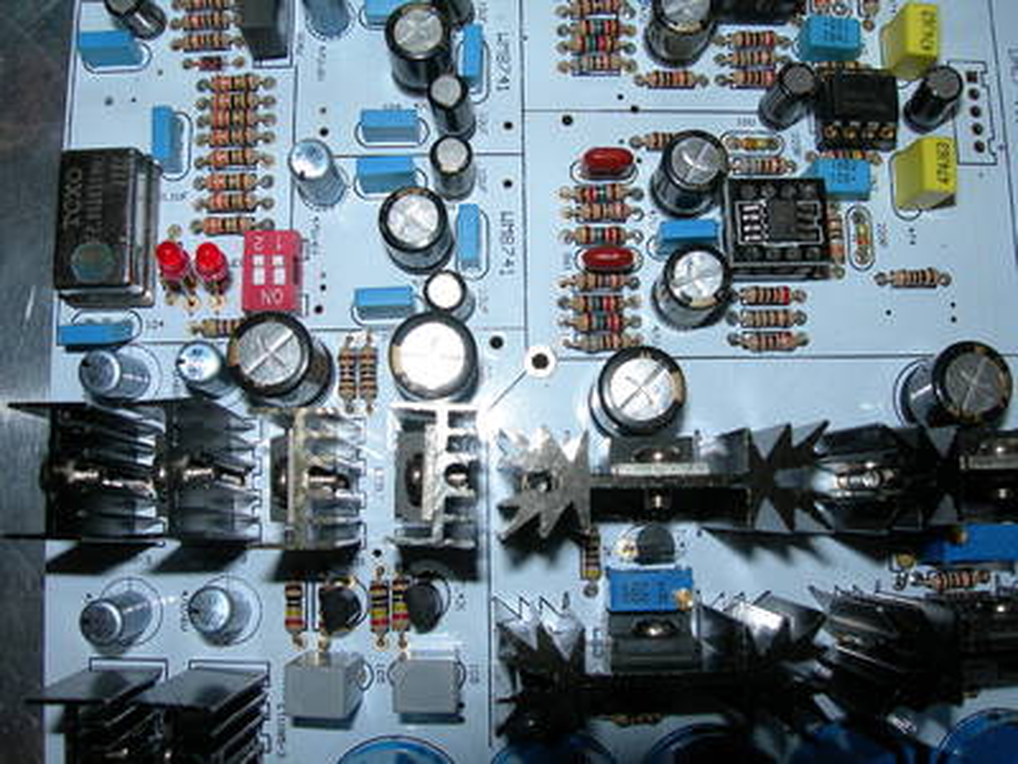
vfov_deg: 37.7
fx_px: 1118
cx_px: 509
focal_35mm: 38
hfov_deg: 49.0
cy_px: 382
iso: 50
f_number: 4.8
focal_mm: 7.8
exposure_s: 1/60.1
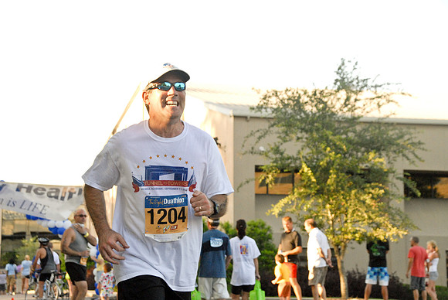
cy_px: 150
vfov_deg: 17.5
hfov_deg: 26.0
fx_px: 972
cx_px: 224
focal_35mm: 78
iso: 800
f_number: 5.6
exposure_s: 1/500
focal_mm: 52
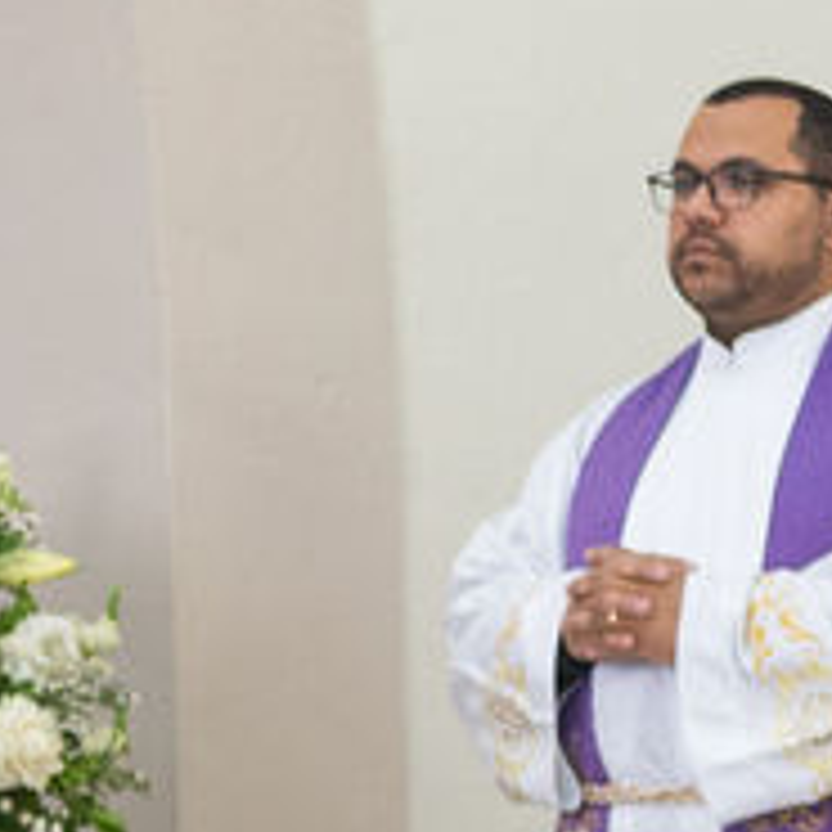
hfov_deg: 6.6
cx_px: -1268
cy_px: 286
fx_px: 6744
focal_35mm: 248
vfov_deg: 7.1
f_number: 2.8
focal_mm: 35
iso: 640
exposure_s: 1/160
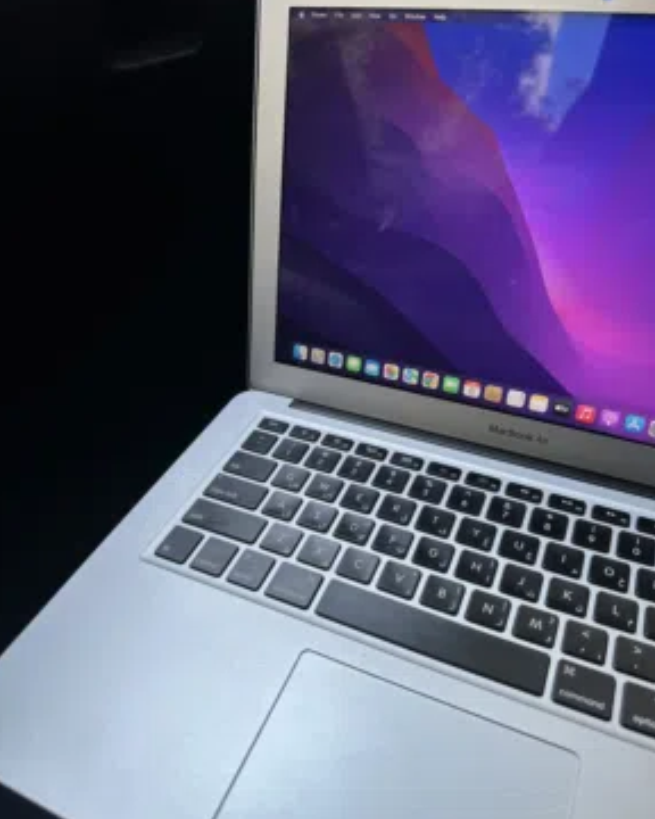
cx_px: 325
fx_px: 630
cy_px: 405
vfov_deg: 66.0
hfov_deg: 54.9
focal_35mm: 26
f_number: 1.78
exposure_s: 1/135
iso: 64
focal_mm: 6.86
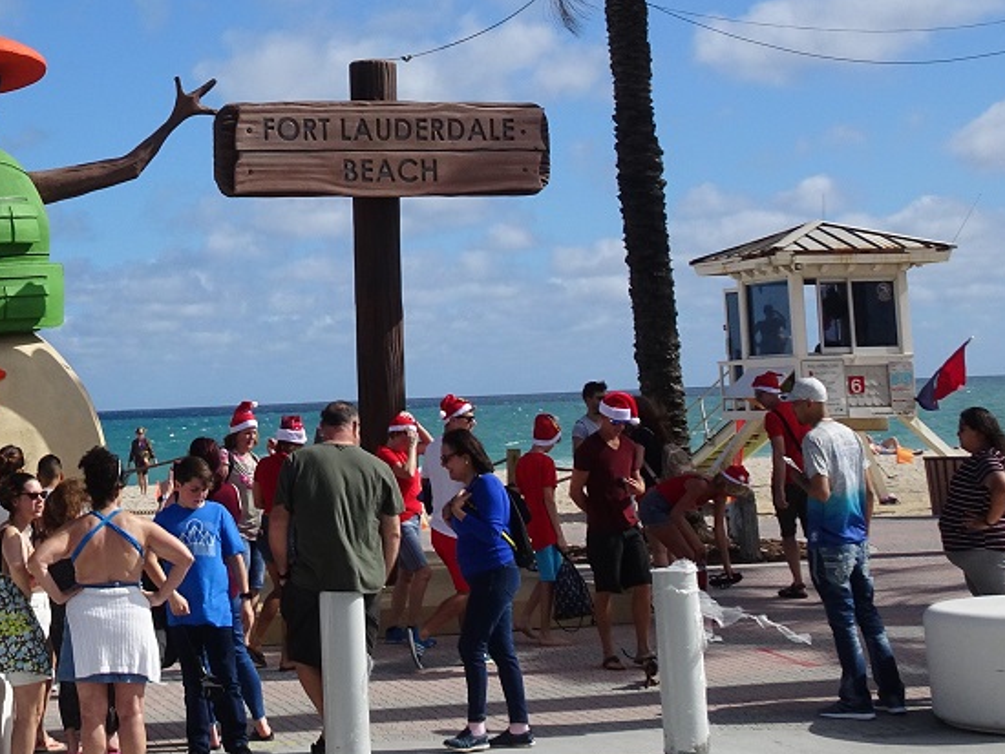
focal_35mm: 74
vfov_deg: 19.6
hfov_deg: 25.3
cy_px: 96
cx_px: 46
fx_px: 2149
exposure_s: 1/1000
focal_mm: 6.37
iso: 80
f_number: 4
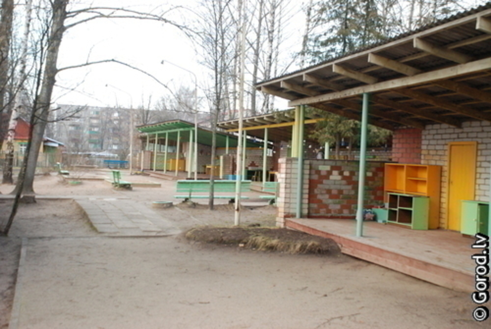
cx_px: 246
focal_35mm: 48
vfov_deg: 28.2
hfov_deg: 41.1
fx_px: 656
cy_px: 164
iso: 1000
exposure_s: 1/180
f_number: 4.2
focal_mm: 32
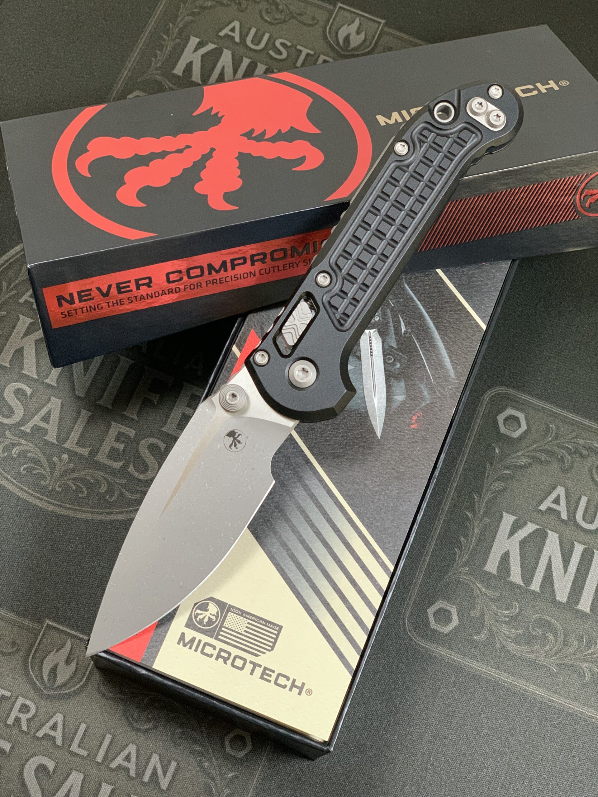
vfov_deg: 36.8
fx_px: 1198
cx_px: 299
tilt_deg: -71.4
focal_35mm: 52
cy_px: 398
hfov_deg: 28.0
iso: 320
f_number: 2.4
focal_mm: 6
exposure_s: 1/50
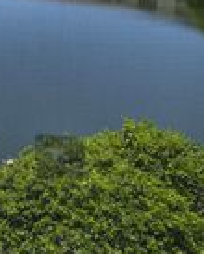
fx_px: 617
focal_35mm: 82
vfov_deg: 22.4
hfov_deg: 16.6
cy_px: 3
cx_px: -128
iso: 12
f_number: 1.7
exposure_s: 1/427
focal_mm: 6.3
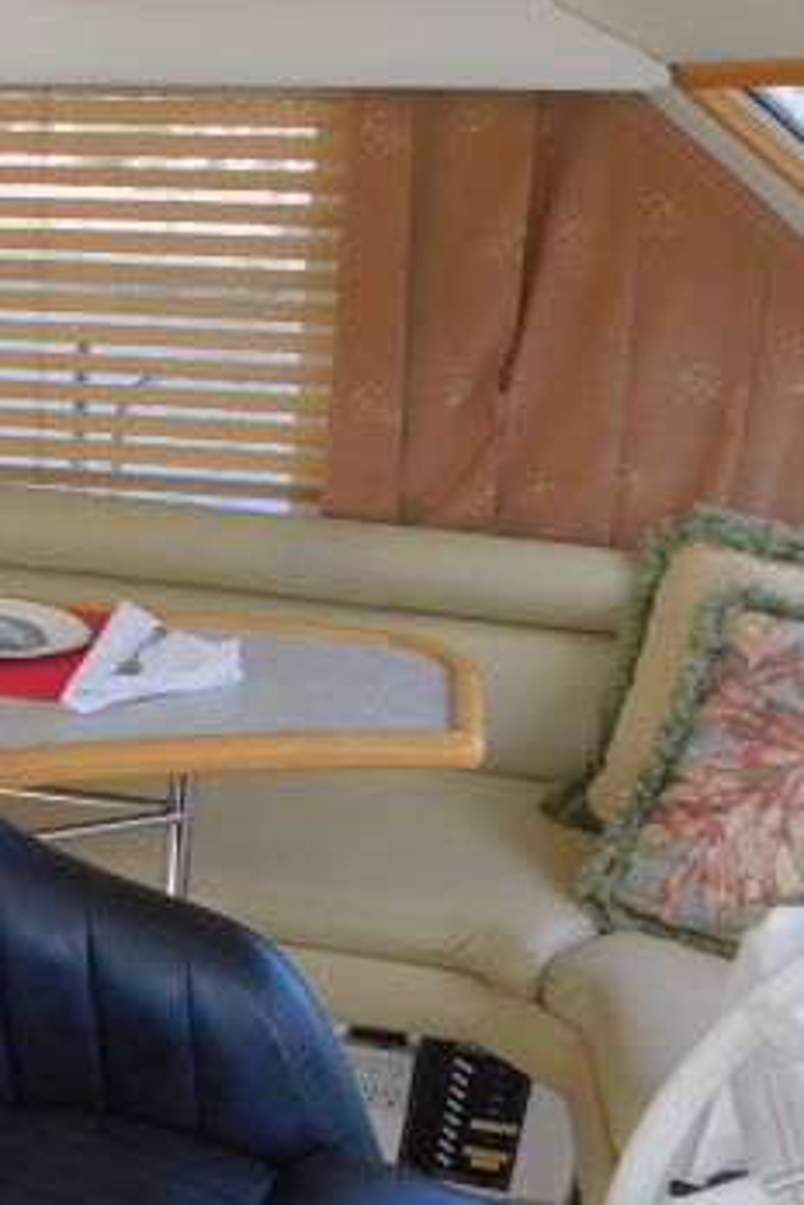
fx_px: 1842
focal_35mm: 55
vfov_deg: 36.2
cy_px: 699
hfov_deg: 23.0
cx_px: -111
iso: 125
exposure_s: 1/40
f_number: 3
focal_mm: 4
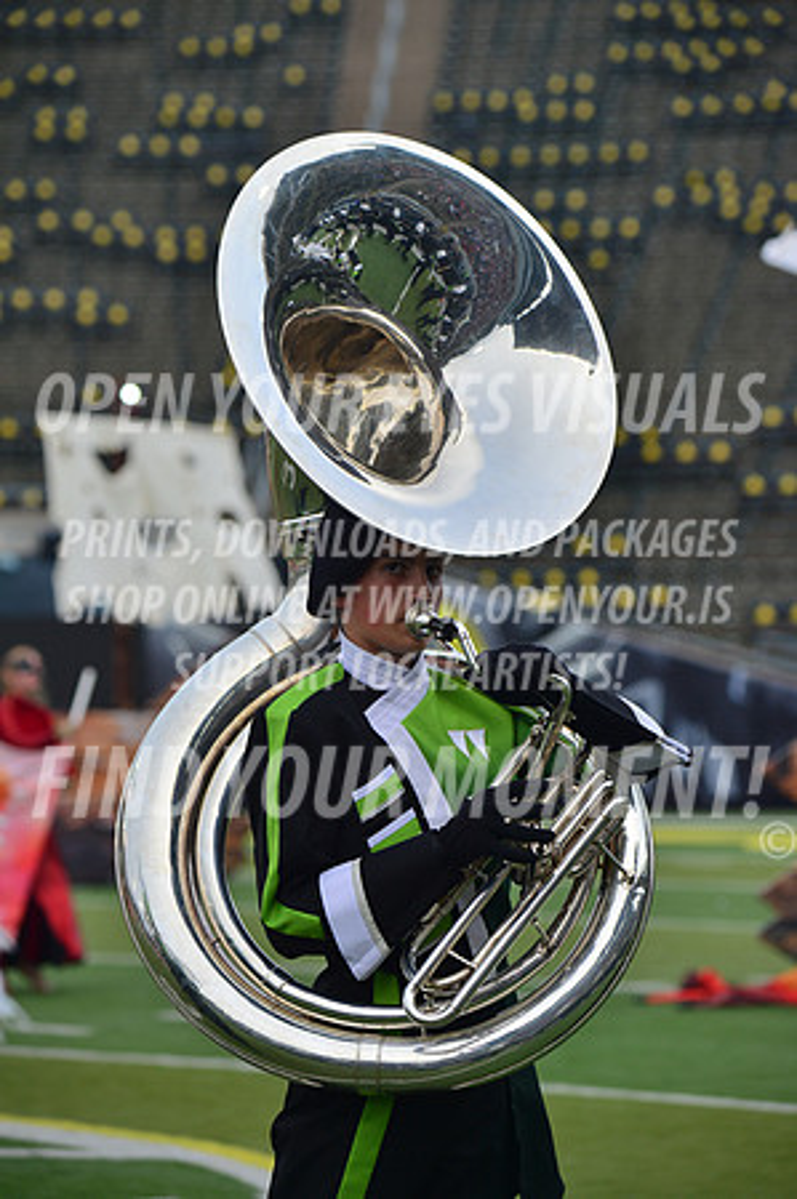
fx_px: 5824
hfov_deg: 7.8
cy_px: 600
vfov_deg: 11.8
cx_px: 398
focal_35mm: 175
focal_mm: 175
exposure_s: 1/1250
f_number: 5.6
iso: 200
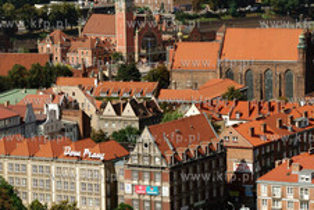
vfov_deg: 7.4
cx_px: 133
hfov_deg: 11.0
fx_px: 1623
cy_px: 82
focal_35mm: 186
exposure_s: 1/160
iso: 100
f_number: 11
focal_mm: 70
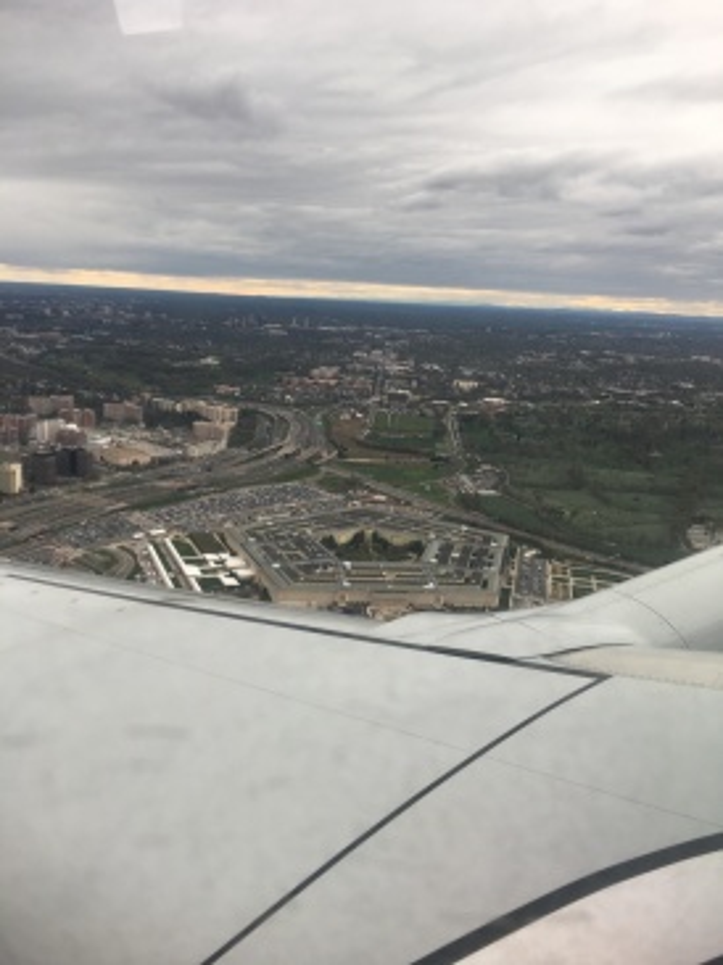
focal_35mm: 29
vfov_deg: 61.7
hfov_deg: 48.2
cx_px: 362
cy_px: 482
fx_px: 809
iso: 25
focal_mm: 4.15
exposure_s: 1/203
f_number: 2.2
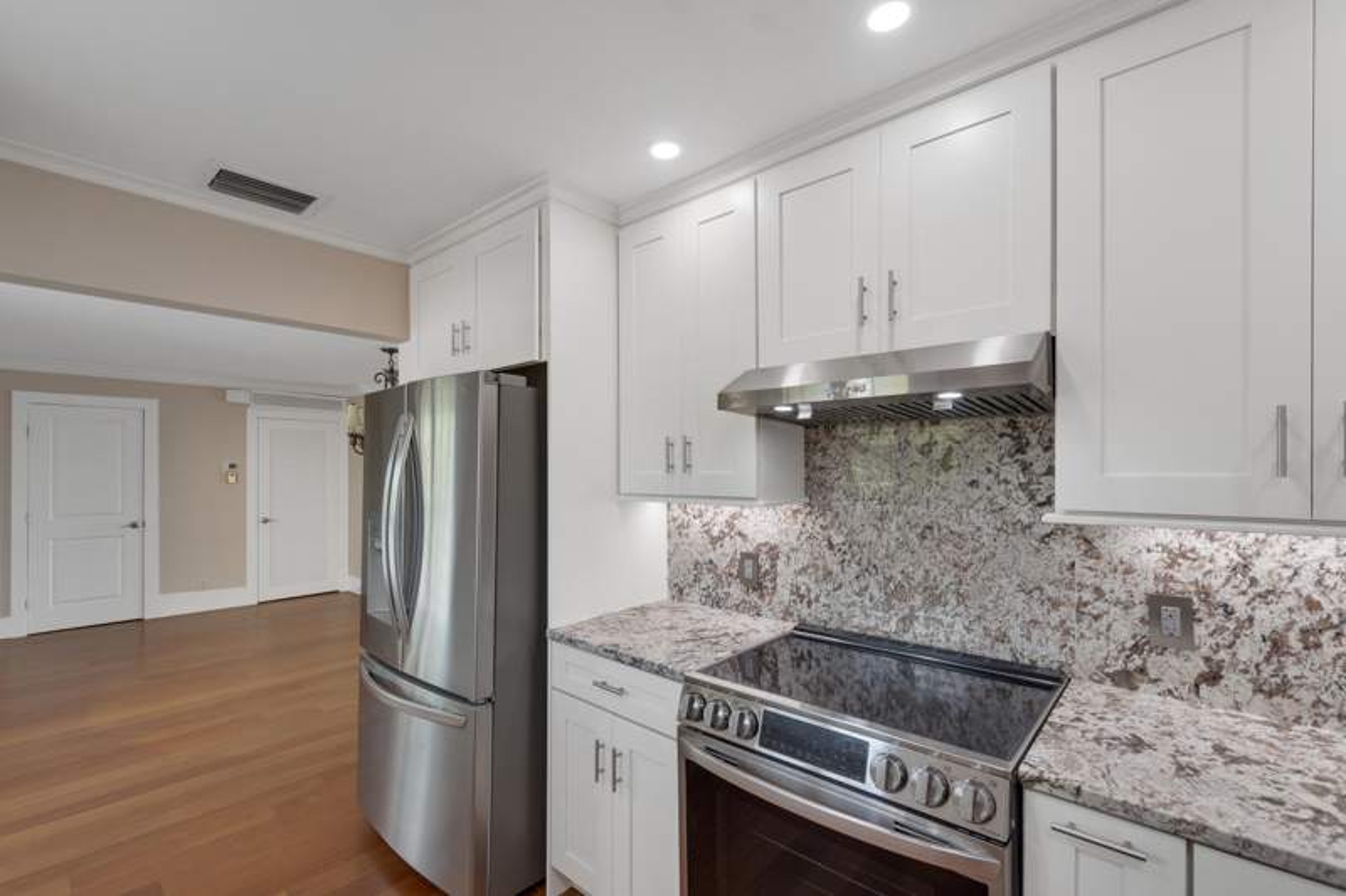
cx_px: 673
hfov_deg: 100.4
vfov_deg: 77.3
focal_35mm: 15
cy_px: 448
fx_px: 561
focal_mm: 10
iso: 320
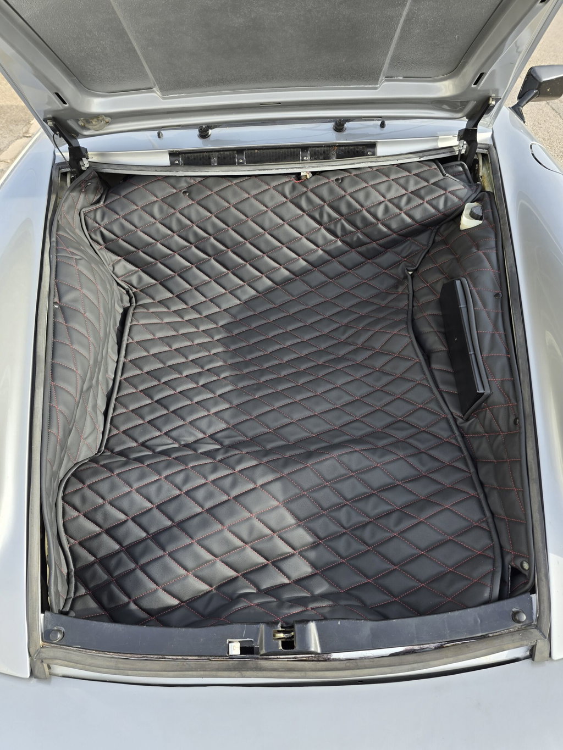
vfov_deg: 73.9
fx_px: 499
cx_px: 282
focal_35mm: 23
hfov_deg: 58.9
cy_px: 375
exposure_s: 1/181
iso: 12
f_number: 1.7
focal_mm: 6.3
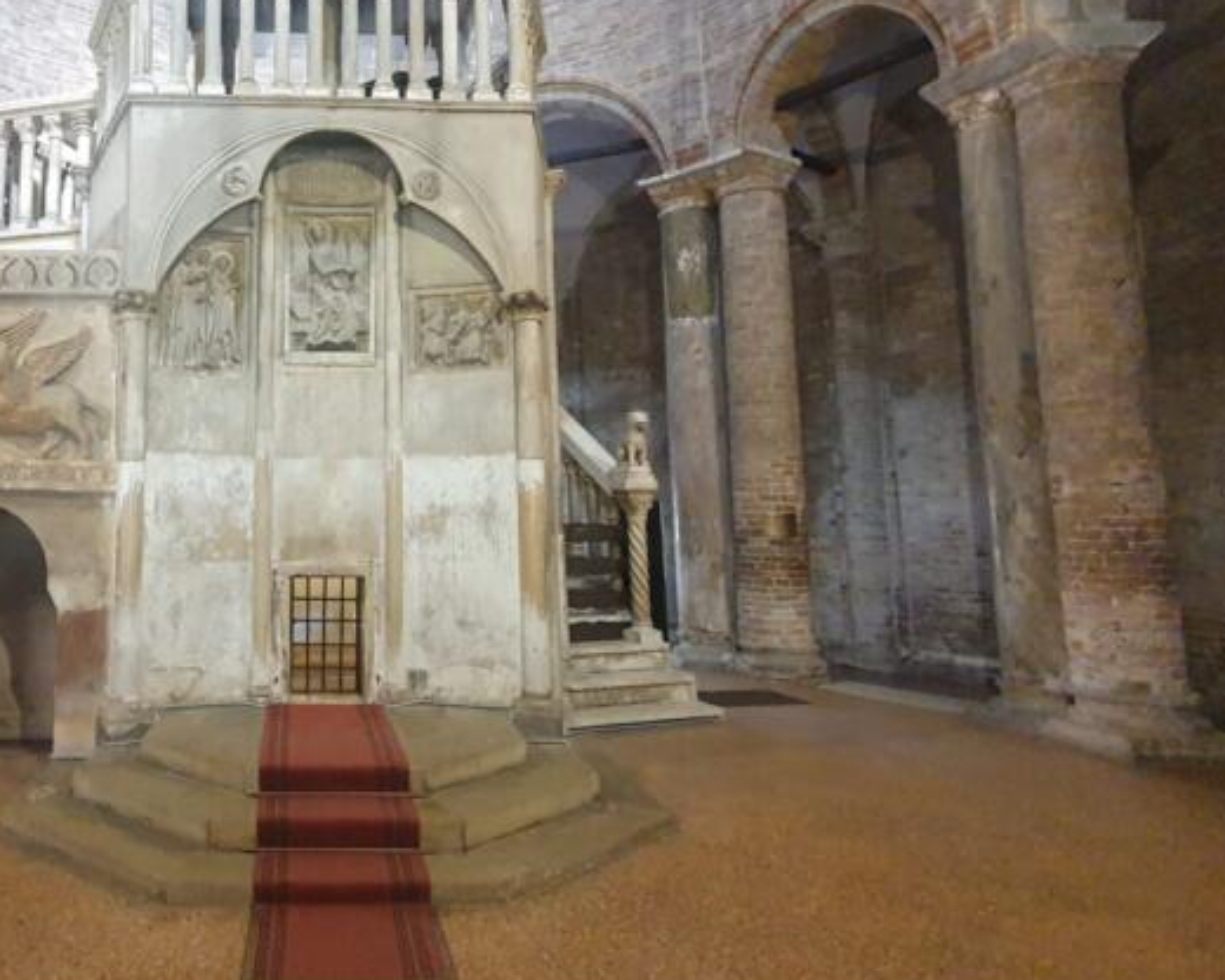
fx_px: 906
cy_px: 365
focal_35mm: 25
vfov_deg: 56.1
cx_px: 318
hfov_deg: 64.4
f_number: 2.2
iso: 640
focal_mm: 1.8
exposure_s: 1/25
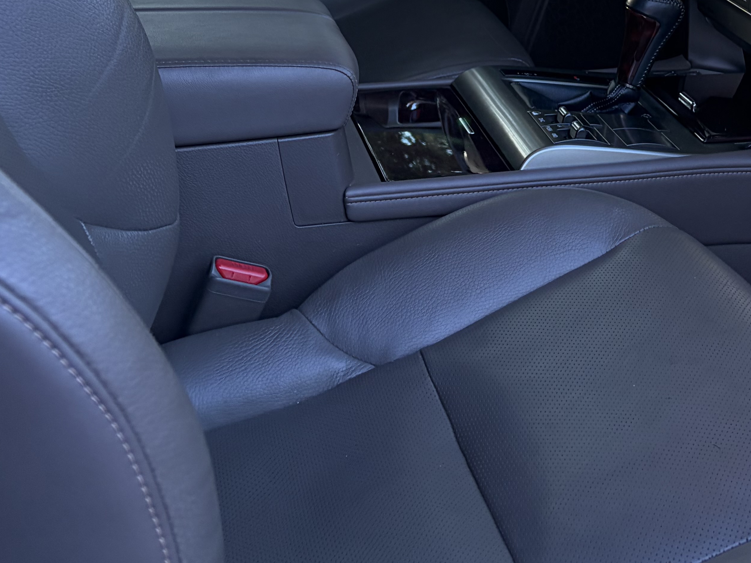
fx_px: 1280
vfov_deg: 23.5
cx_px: 635
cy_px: -35
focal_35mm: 59
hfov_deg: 31.6
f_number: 1.6
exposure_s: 1/235
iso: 125
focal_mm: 5.96
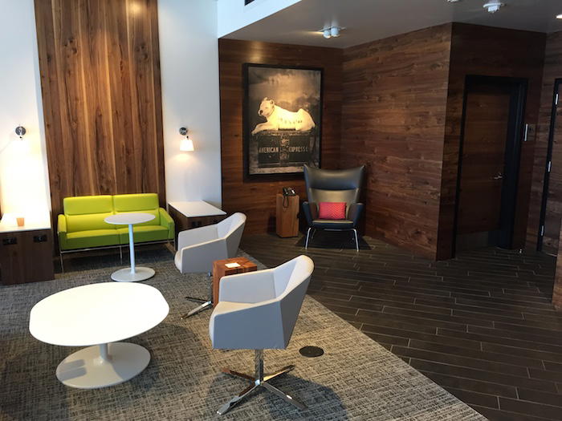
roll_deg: -0.4
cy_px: 210
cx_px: 281
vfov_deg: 48.2
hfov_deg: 61.7
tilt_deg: -11.1
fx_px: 471
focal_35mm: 29
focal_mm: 4.15
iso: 40
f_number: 2.2
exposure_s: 1/30
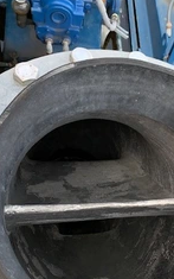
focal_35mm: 47
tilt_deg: -60.6
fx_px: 356
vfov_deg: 42.5
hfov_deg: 27.1
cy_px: 161
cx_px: 127
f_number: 1.8
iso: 25
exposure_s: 1/415
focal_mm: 4.25
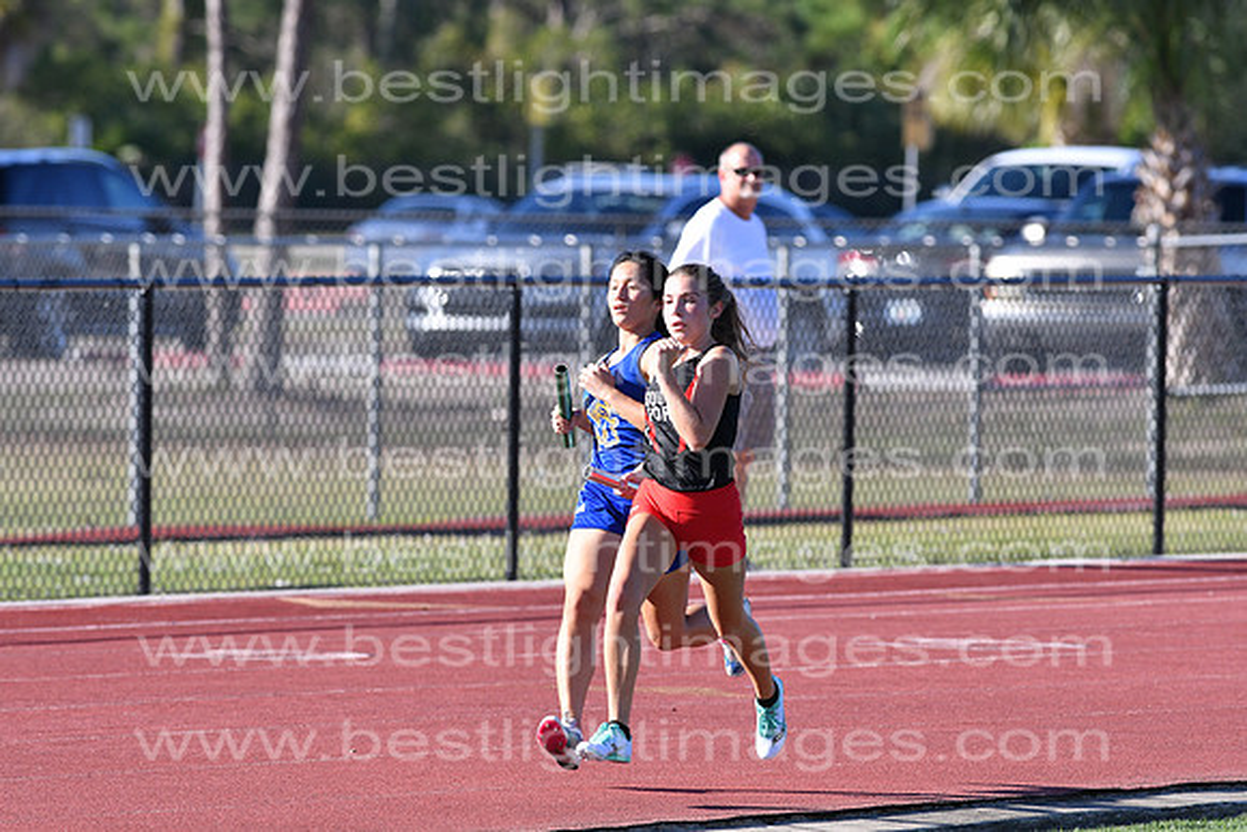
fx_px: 15590
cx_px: 624
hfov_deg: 4.6
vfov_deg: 3.1
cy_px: 416
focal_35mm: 450
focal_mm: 300
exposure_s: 1/1600
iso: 400
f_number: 5.6
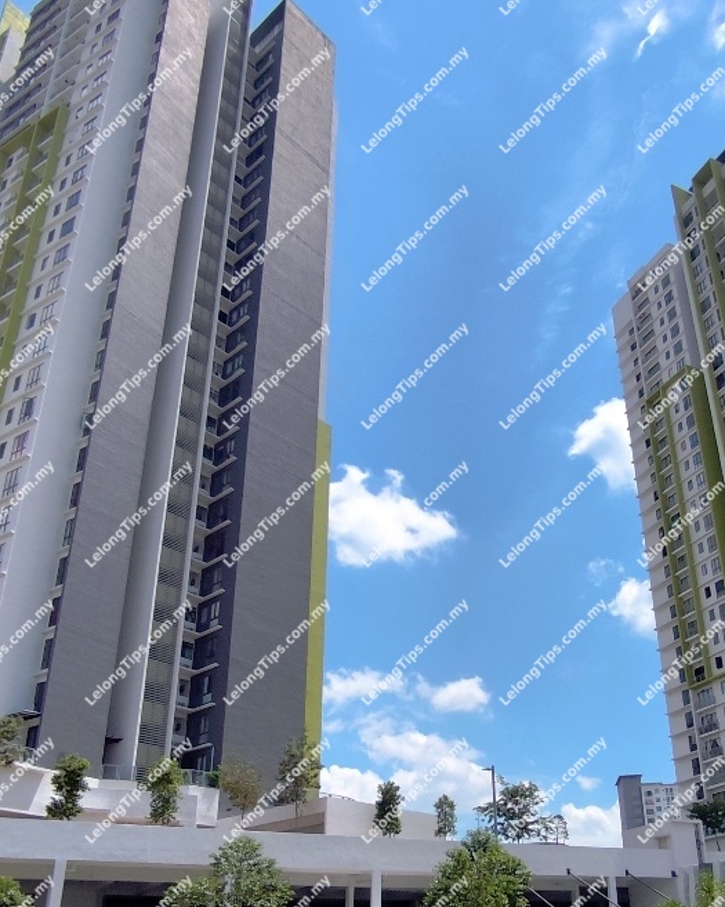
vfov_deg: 58.3
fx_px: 805
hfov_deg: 48.4
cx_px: 387
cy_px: 545
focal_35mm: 30
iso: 50
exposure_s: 1/2976
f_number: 2.2
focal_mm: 1.65
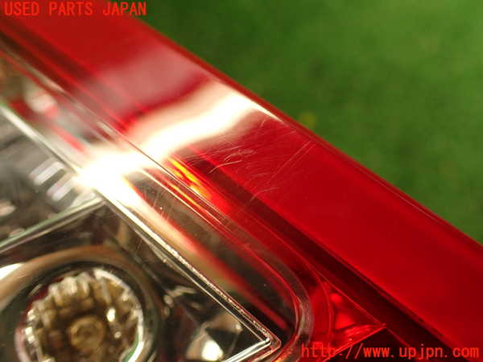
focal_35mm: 32
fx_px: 446
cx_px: 242
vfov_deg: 44.2
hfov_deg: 56.8
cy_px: 181
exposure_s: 1/50
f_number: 2.4
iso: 200
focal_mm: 5.79
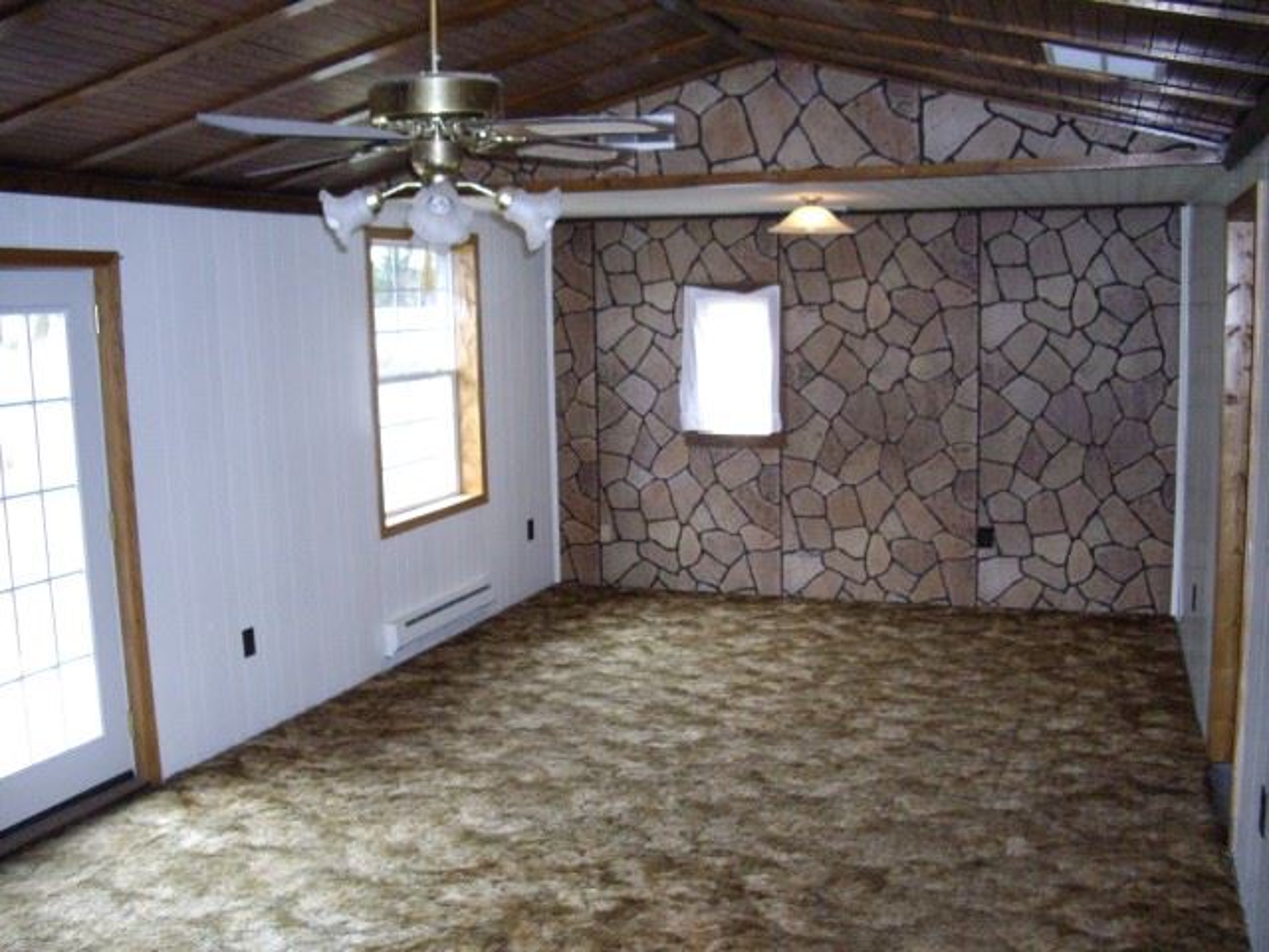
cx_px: 634
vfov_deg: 37.7
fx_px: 1393
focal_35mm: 38
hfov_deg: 49.0
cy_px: 476
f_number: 2.8
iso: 800
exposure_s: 1/40
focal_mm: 7.9
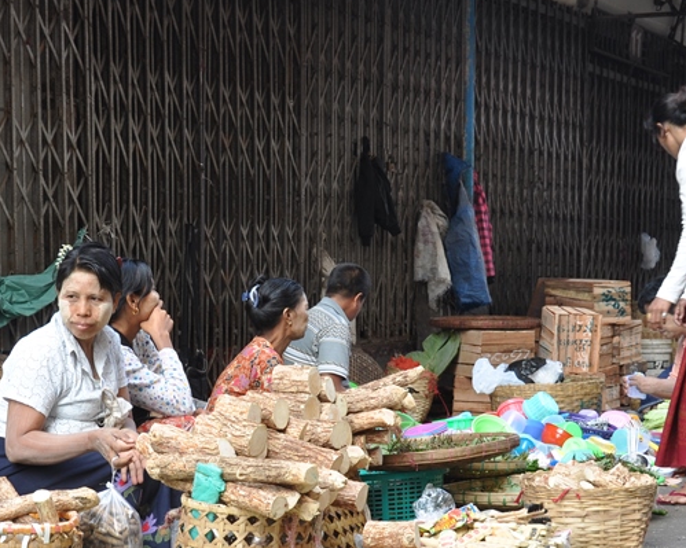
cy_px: 394
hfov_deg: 25.3
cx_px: 242
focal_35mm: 75
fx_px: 1522
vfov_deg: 20.3
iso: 200
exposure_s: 1/100
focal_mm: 26
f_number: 5
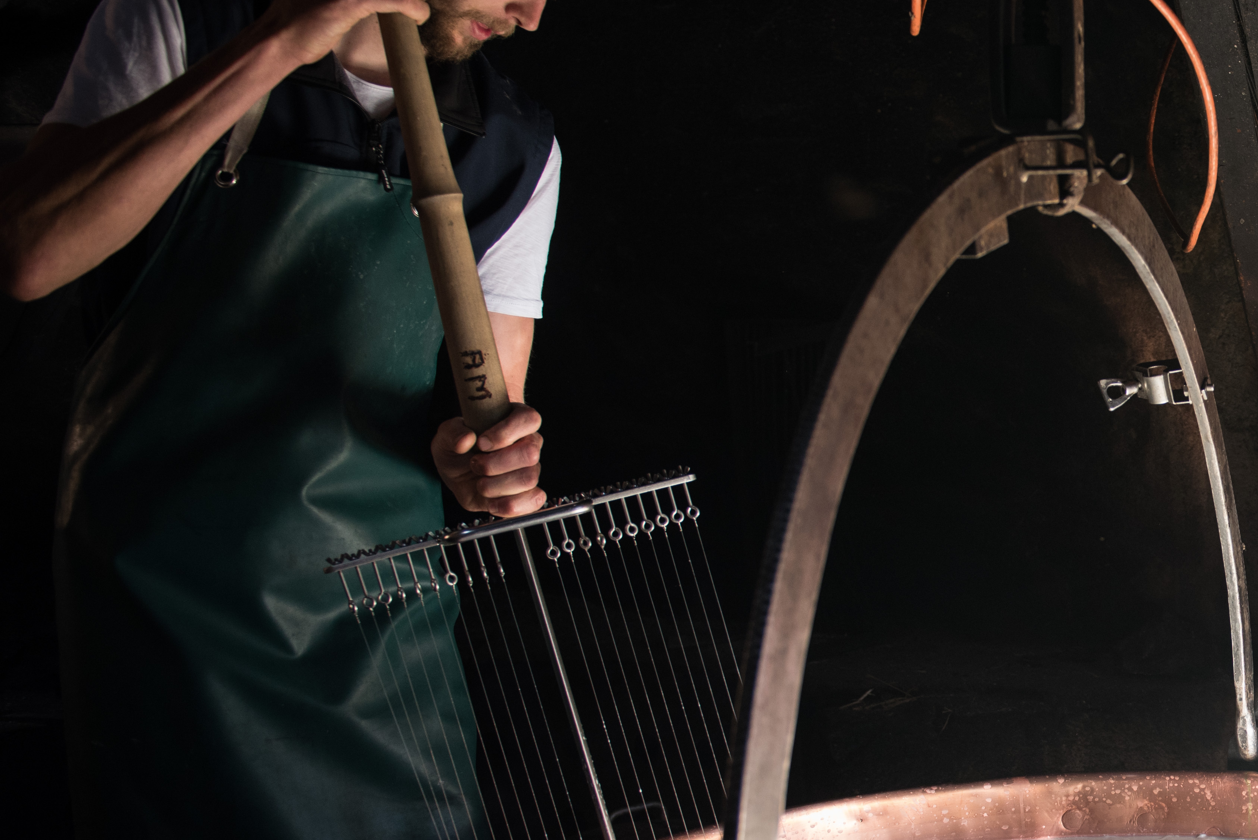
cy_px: 571
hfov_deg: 31.2
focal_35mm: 59
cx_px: 1276
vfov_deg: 22.9
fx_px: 2062
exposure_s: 1/125
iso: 360
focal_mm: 27
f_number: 3.2
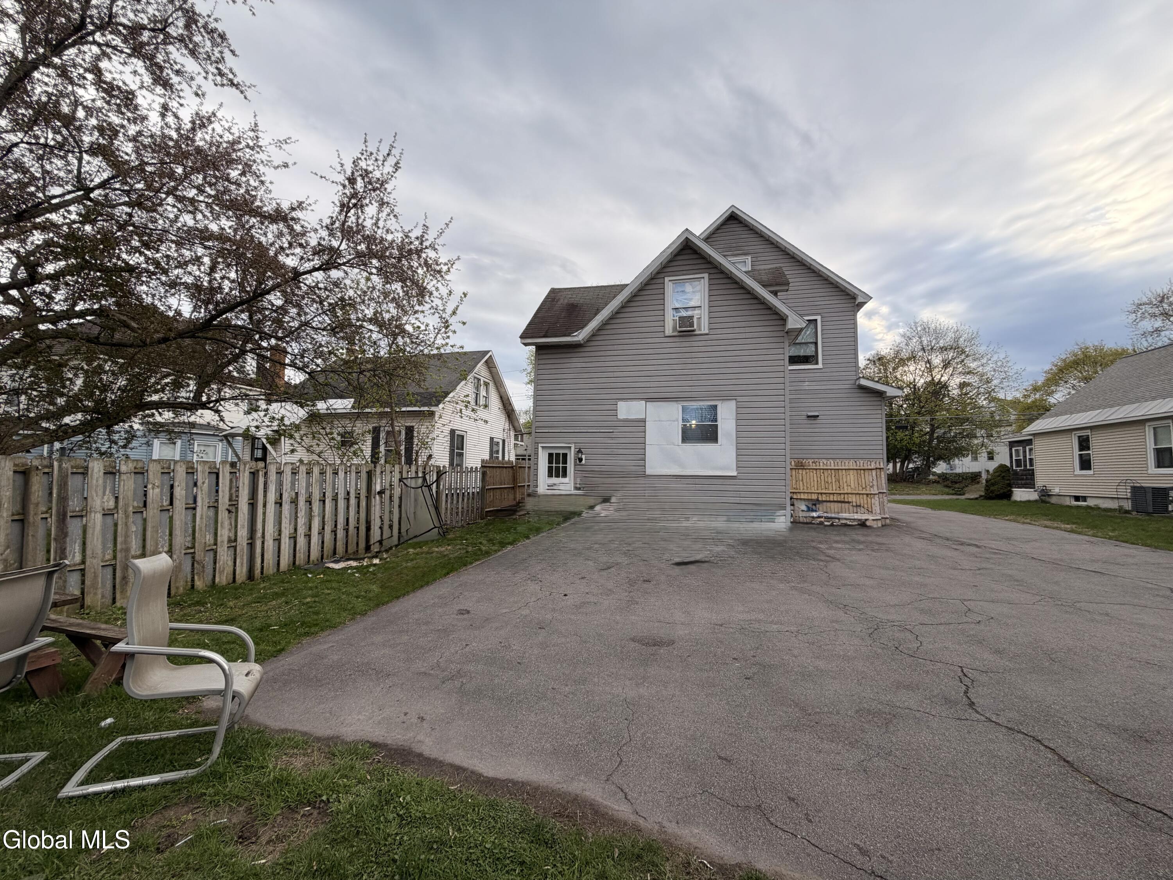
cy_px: 440
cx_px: 586
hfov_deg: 102.1
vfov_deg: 85.7
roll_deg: -0.9
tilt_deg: +4.1
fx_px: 474
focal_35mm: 14
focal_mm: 2.22
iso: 50
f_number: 2.2
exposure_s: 1/502
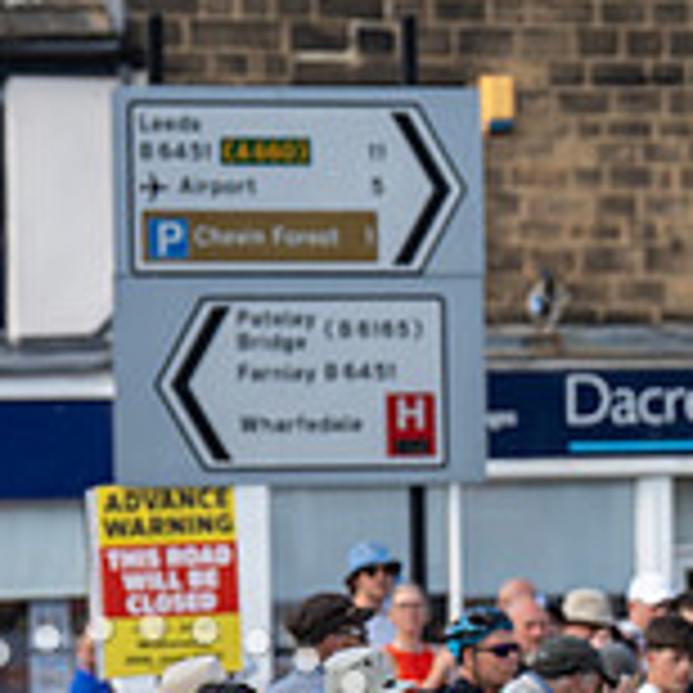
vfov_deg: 5.0
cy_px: 808
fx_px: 7837
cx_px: 850
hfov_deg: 5.0
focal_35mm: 346
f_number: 4
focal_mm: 108
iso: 160
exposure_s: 1/1000
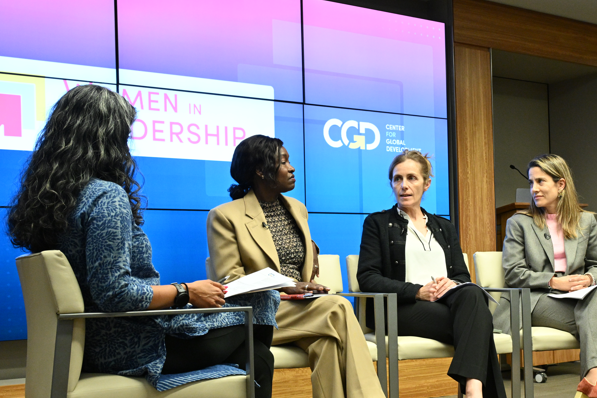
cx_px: 410
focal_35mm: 57
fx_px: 945
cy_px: 270
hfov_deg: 34.6
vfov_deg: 23.7
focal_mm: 39
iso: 3200
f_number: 7.1
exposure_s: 1/100
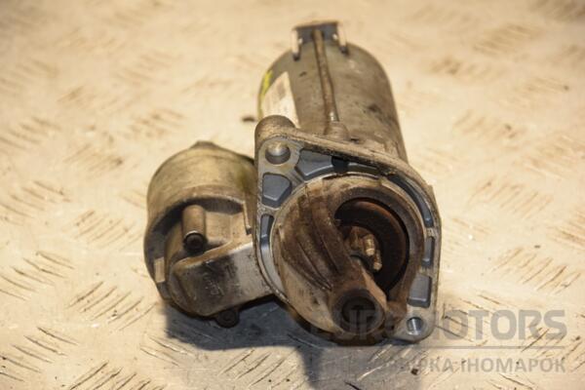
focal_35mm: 158
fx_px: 2559
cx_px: 292
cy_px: 195
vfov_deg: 8.7
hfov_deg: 13.0
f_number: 5.6
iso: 800
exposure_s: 1/160
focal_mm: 105
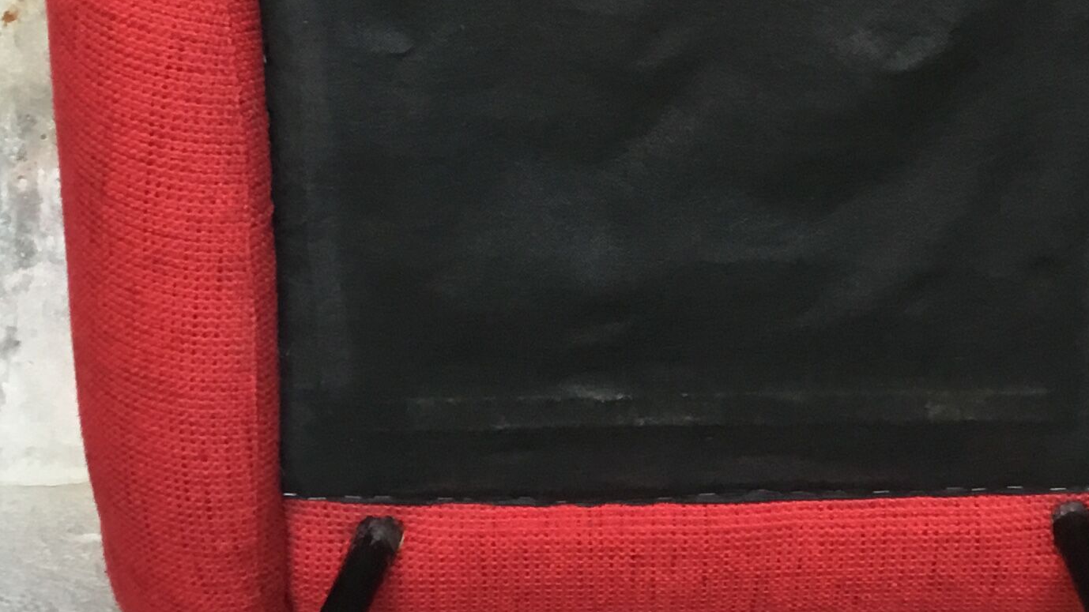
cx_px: 688
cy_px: 84
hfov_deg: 26.4
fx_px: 2310
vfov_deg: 15.0
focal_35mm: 80
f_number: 2.4
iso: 100
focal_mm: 3.3
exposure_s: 1/33
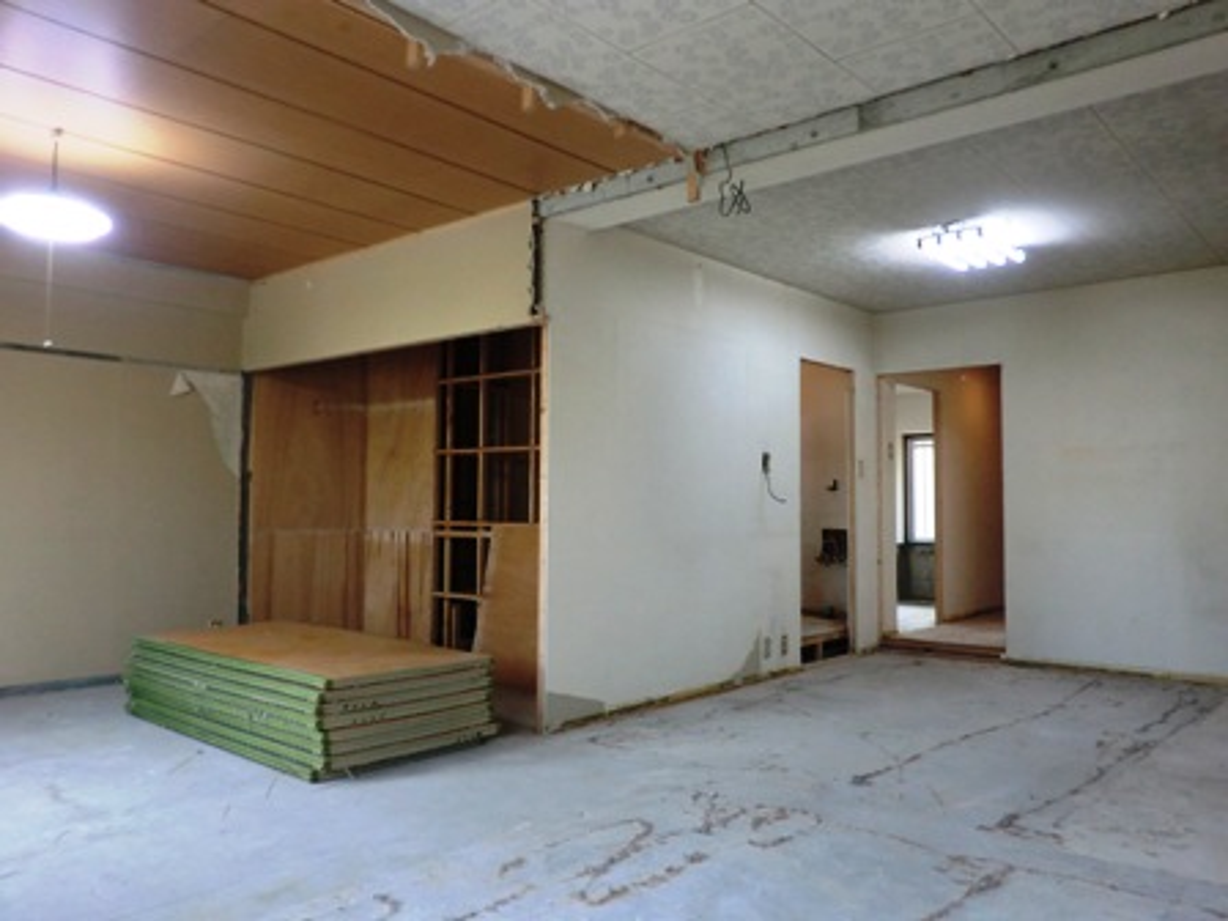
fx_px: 922
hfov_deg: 67.3
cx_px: 614
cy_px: 460
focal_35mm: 26
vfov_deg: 53.1
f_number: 2.8
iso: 125
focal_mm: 4.7
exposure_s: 1/60
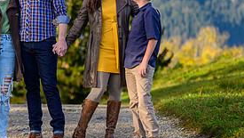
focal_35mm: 225
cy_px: 28
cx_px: 98
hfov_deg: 9.6
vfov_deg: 5.4
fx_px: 1456
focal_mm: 102
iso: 100
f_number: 3.2
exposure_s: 1/1000
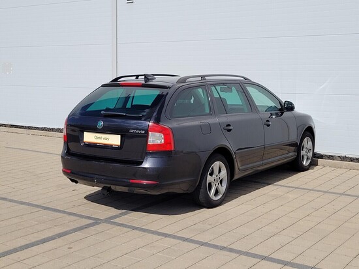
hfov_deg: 67.3
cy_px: 134
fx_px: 270
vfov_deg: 53.1
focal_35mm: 26
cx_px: 180
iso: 40
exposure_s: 1/4469
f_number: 1.8
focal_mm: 5.4
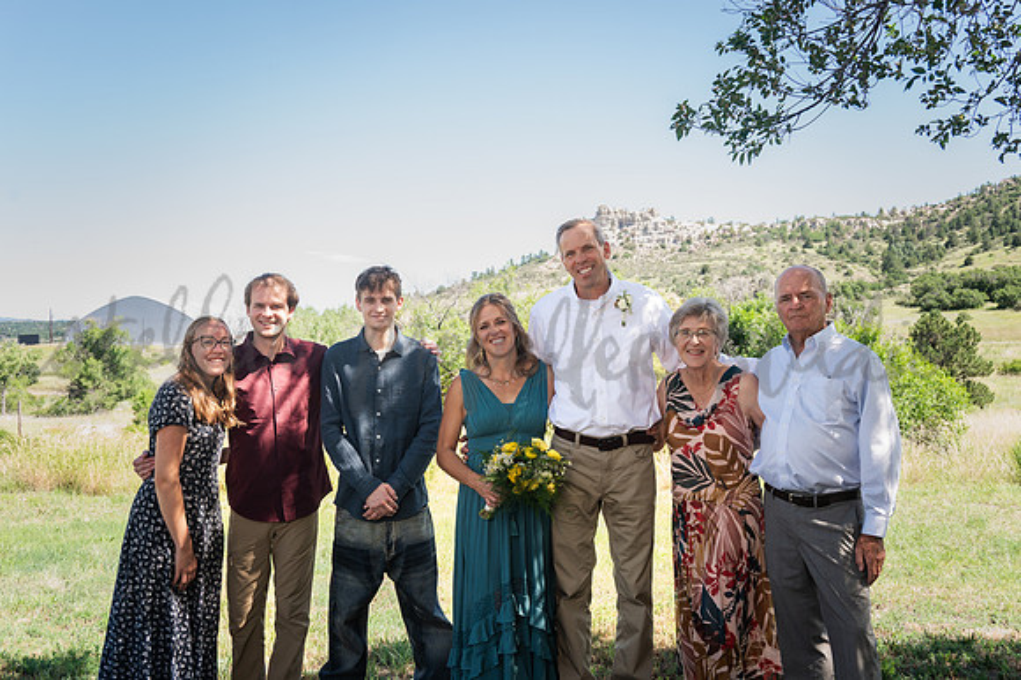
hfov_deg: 51.9
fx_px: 1049
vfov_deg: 35.9
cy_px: 340
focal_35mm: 37
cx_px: 510
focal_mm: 37
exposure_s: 1/200
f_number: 6.3
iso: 250
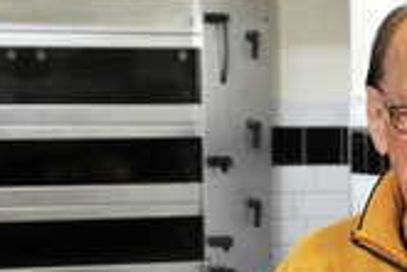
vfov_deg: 11.3
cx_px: 449
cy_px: 302
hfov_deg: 16.5
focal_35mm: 120
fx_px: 1357
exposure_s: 1/50
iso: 1250
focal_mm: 44
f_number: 7.1
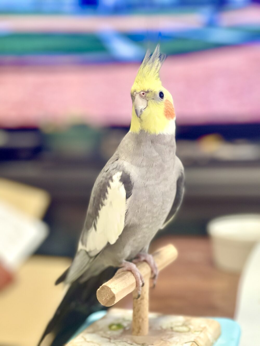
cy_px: 173
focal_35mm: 64
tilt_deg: -6.7
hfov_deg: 22.9
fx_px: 641
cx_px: 130
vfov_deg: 30.3
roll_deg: +2.0
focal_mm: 7.5
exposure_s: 1/33
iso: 125
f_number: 2.2
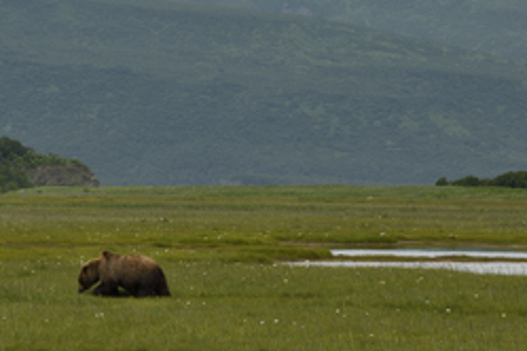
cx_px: 93
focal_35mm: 304
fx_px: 4450
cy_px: -10
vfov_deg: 4.5
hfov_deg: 6.8
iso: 125
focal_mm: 135
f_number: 16
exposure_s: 1/160
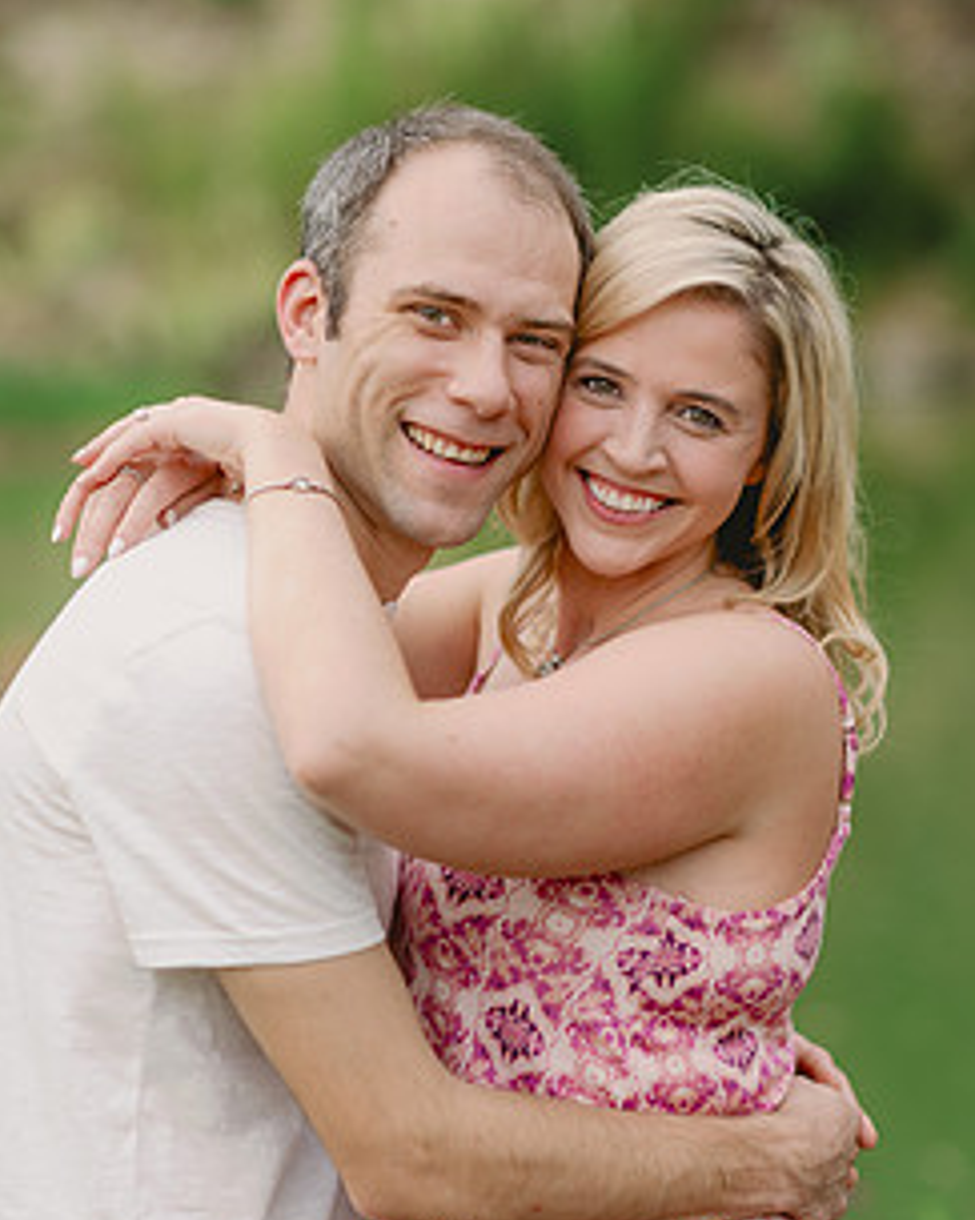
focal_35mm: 118
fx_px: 4258
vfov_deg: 16.3
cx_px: 467
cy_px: 734
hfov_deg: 13.1
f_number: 2
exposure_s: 1/800
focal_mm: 85
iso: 80
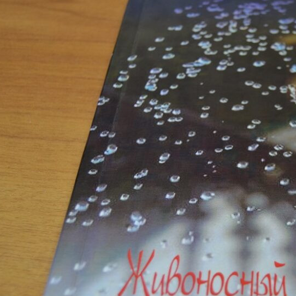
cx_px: 280
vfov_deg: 27.7
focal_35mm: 62
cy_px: 179
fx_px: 600
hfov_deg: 26.5
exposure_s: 1/50
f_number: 3.5
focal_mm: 22
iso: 200
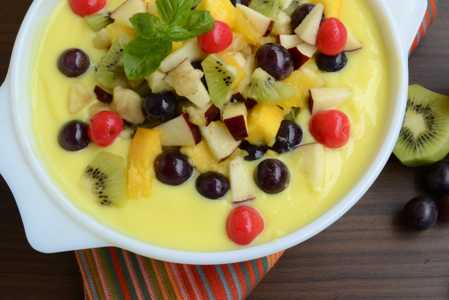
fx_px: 724
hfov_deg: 34.4
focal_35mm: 58
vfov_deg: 23.3
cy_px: 107
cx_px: 256
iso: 800
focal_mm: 30
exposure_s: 1/320
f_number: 11
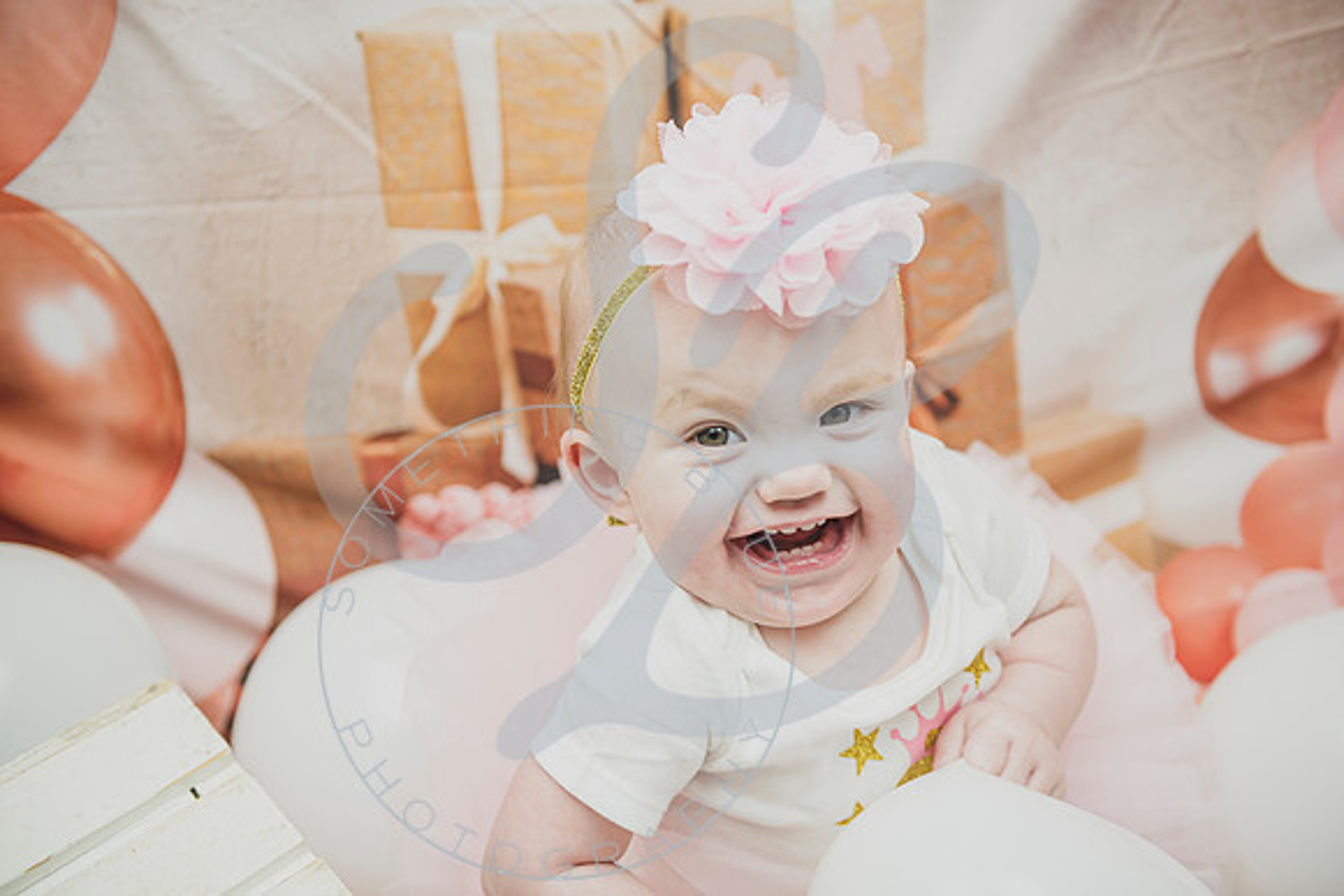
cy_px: 448
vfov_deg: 31.9
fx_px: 1568
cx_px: 672
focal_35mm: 42
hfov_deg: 46.4
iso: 200
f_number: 2.8
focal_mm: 42
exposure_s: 1/125
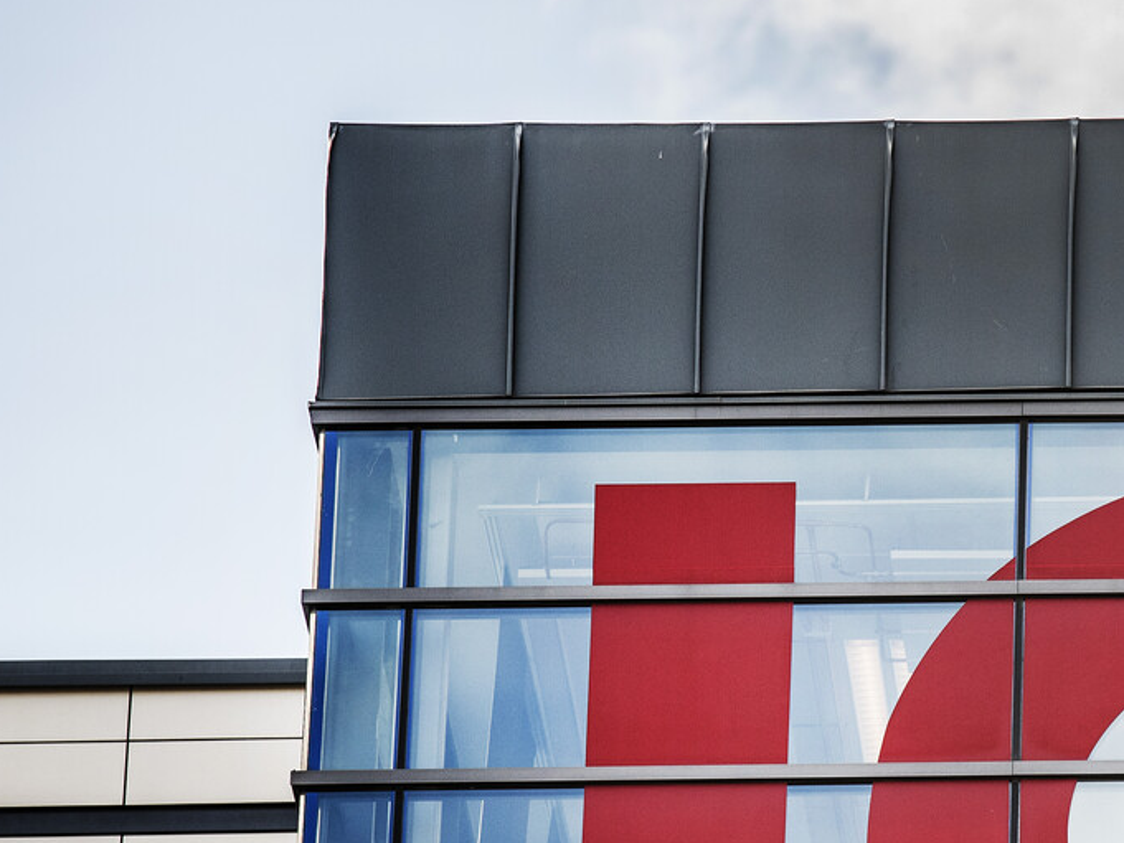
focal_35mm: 418
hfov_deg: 4.7
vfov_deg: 3.6
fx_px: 13575
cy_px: 592
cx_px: 1205
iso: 500
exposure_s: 1/1250
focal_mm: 185
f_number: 4.5
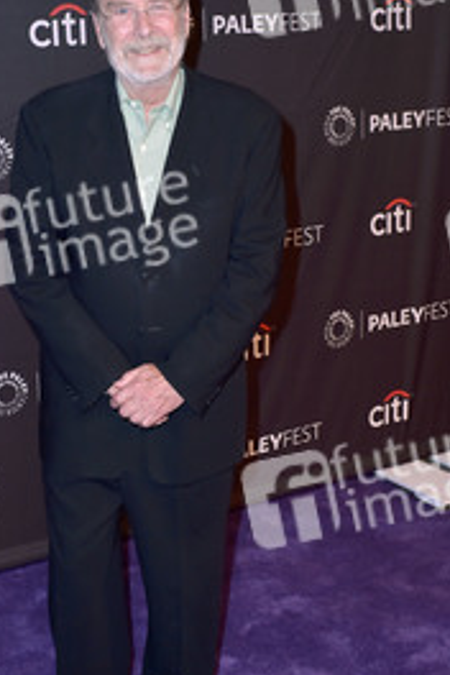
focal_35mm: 53
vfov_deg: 37.5
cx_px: 142
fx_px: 994
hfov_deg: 25.4
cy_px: 361
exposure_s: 1/250
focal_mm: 35
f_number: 6.3
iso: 250
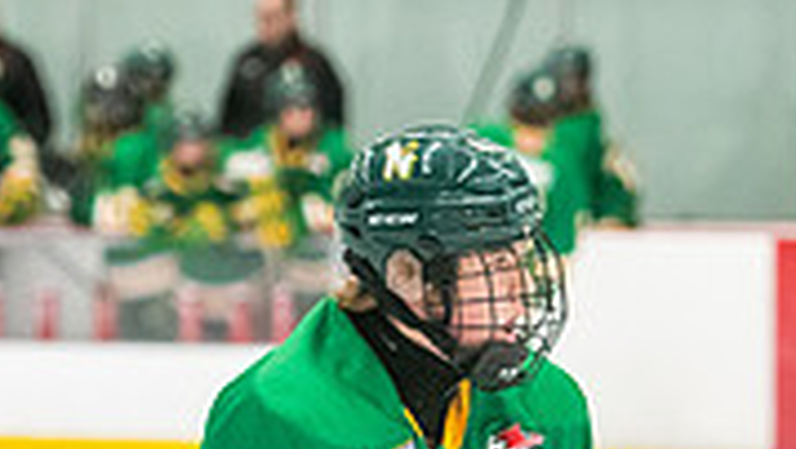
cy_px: 724
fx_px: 7562
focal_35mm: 358
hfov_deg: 6.0
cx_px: 573
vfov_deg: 3.4
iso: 3200
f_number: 2.8
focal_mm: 100
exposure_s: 1/800
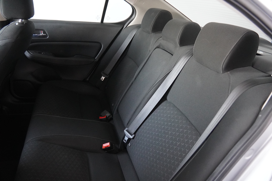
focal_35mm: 26
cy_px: 90
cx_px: 136
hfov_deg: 70.4
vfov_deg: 50.4
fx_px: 193
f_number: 2.8
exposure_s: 1/160
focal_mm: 17
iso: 5000
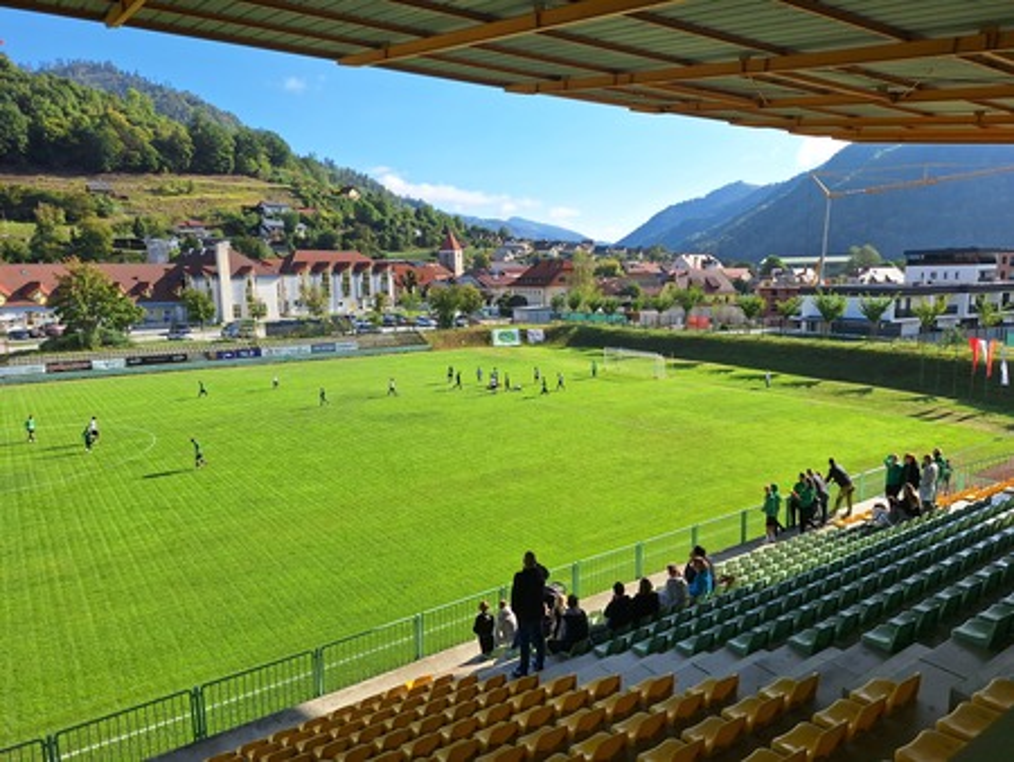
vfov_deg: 58.9
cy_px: 381
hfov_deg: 73.9
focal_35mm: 23
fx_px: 674
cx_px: 507
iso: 40
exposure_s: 1/2364
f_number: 1.8
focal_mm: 5.54
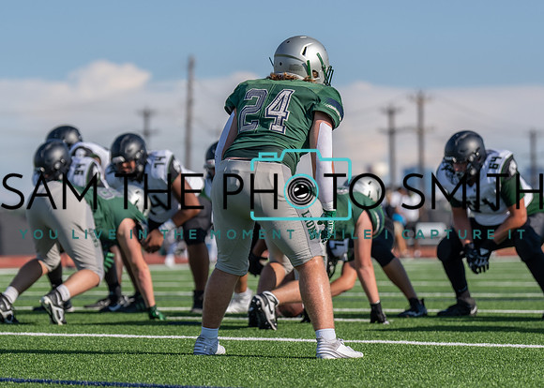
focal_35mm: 180
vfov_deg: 8.0
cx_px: 264
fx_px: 2786
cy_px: 200
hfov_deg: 11.2
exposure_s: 1/2000
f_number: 2.8
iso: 100
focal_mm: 124
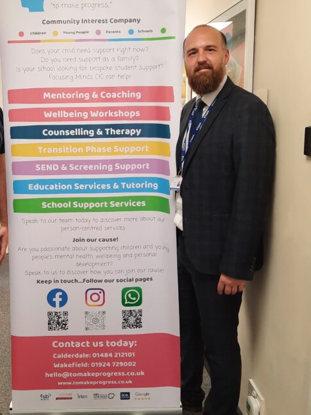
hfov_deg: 35.4
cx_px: 91
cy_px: 184
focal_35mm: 40
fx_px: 479
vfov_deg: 46.7
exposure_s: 1/50
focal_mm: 4.6
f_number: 2
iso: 160
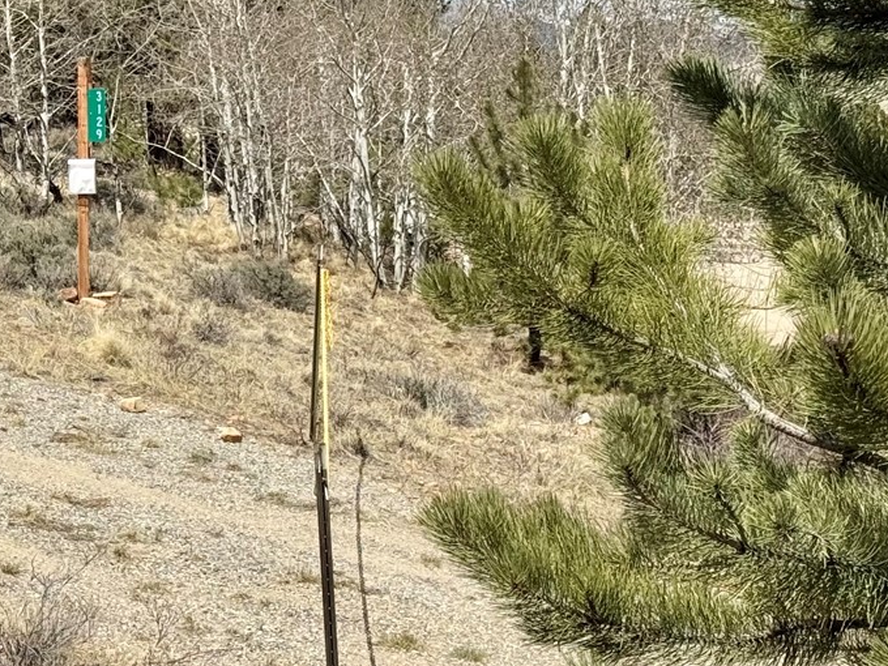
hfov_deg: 16.9
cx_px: -74
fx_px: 2899
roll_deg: +3.3
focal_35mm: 113
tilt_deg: -0.3
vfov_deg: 13.0
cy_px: 132
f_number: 1.78
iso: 80
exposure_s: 1/7092
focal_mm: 6.76
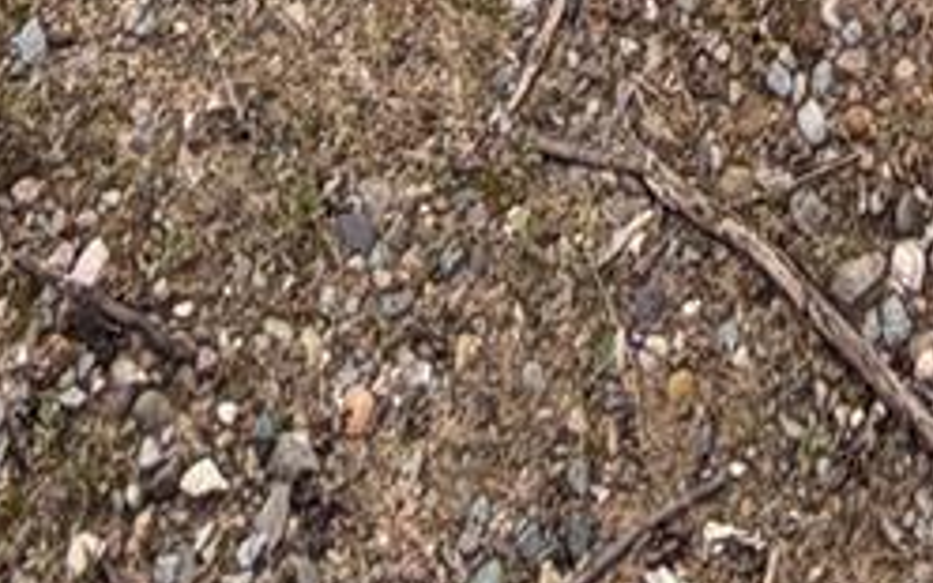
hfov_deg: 22.1
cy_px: -2133
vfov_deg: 6.9
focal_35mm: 92
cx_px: 798
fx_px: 2339
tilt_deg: +3.5
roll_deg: +2.8
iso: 50
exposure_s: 1/294
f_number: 2.2
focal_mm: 2.22
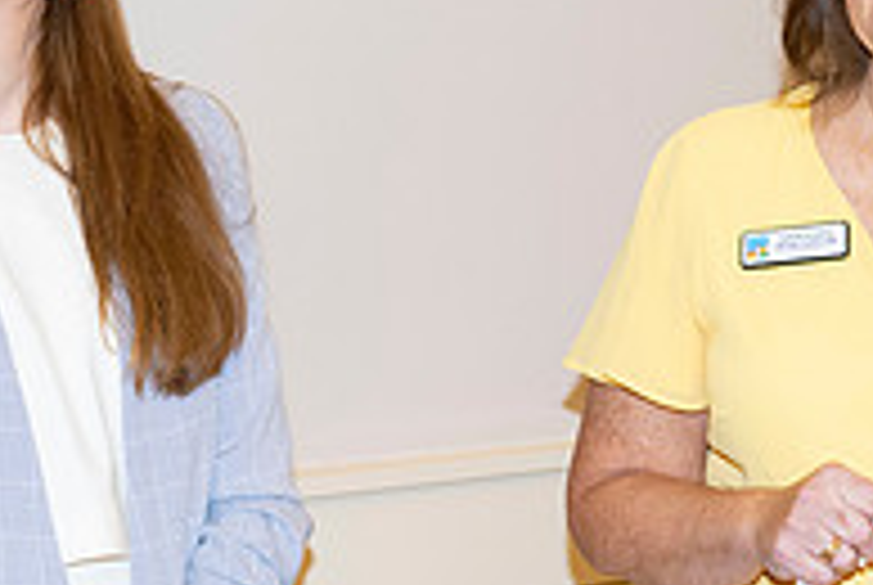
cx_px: 644
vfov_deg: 7.4
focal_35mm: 185
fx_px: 4493
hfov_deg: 11.1
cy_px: 340
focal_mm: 62
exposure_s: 1/100
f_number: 5.6
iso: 1000
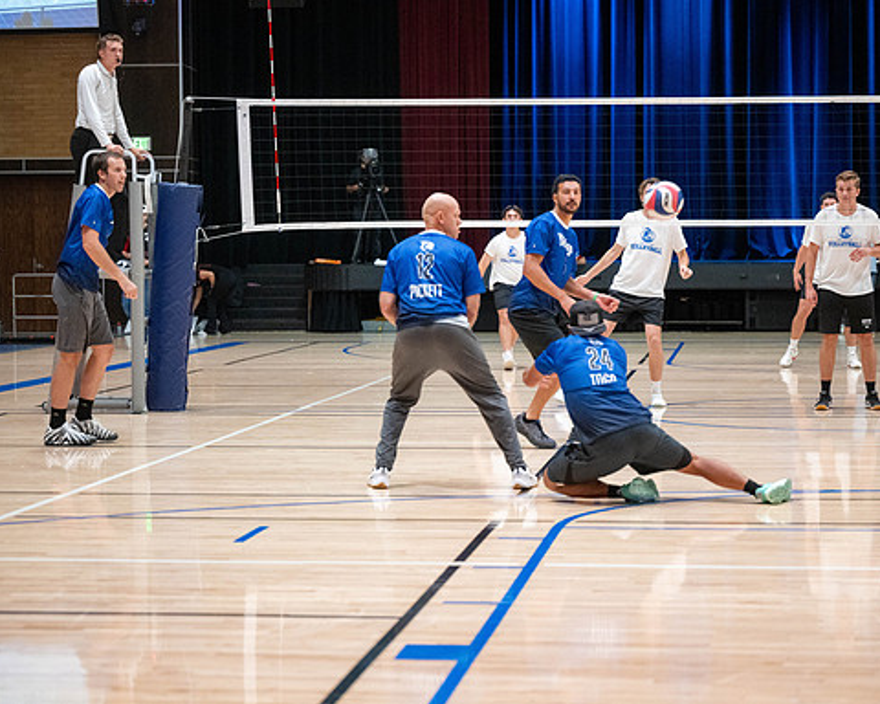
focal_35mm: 93
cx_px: 512
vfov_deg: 16.5
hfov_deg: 20.6
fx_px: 2422
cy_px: 353
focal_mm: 82
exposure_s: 1/400
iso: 6400
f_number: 2.8
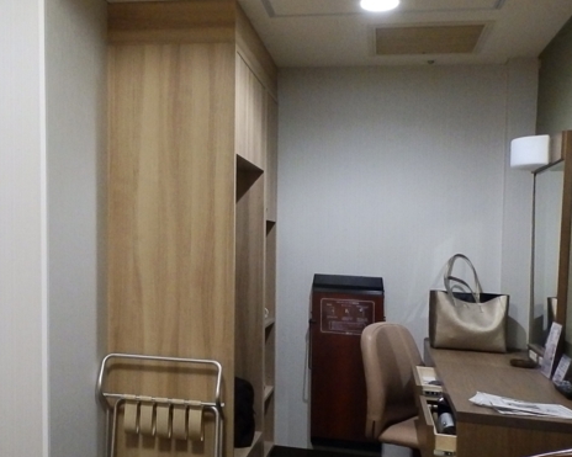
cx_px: 159
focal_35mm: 37
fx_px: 626
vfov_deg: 39.2
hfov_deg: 47.7
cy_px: 334
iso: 800
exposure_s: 1/20
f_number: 3.4
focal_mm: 4
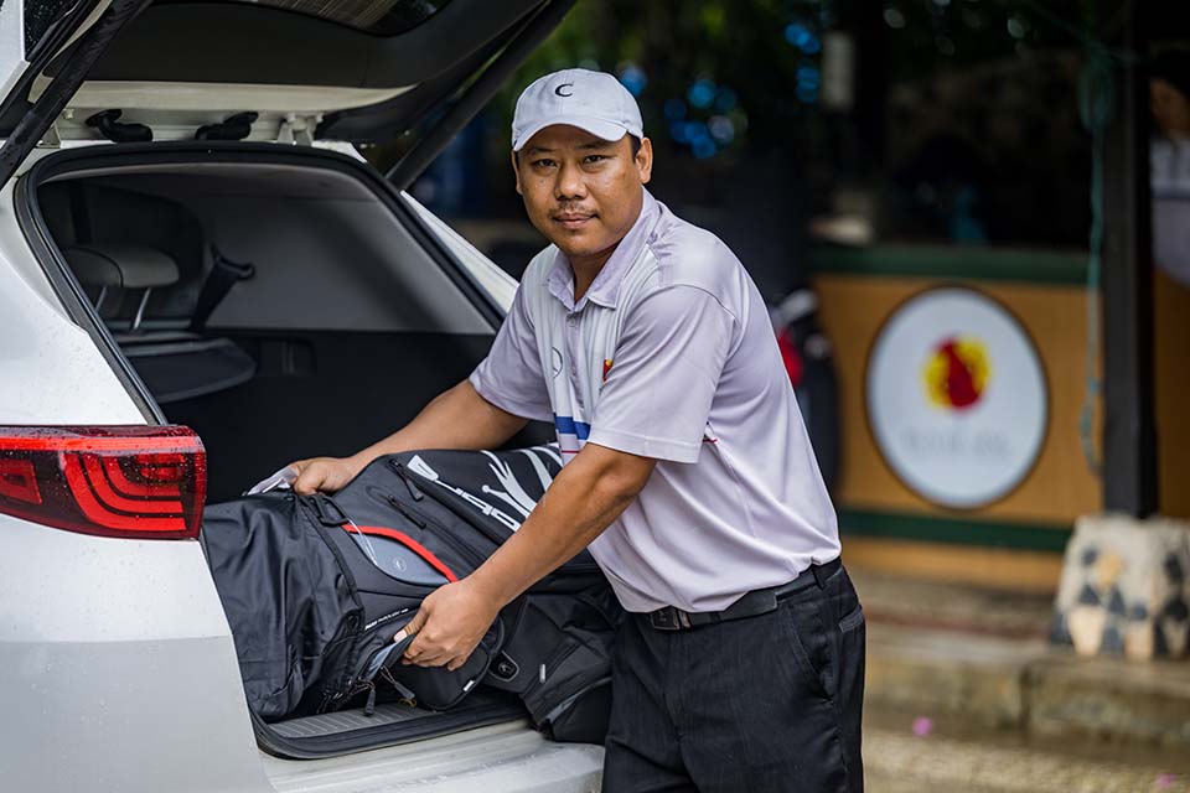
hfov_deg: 14.7
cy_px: 396
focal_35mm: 140
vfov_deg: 9.8
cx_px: 595
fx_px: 4627
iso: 64
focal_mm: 140
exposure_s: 1/250
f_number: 2.8
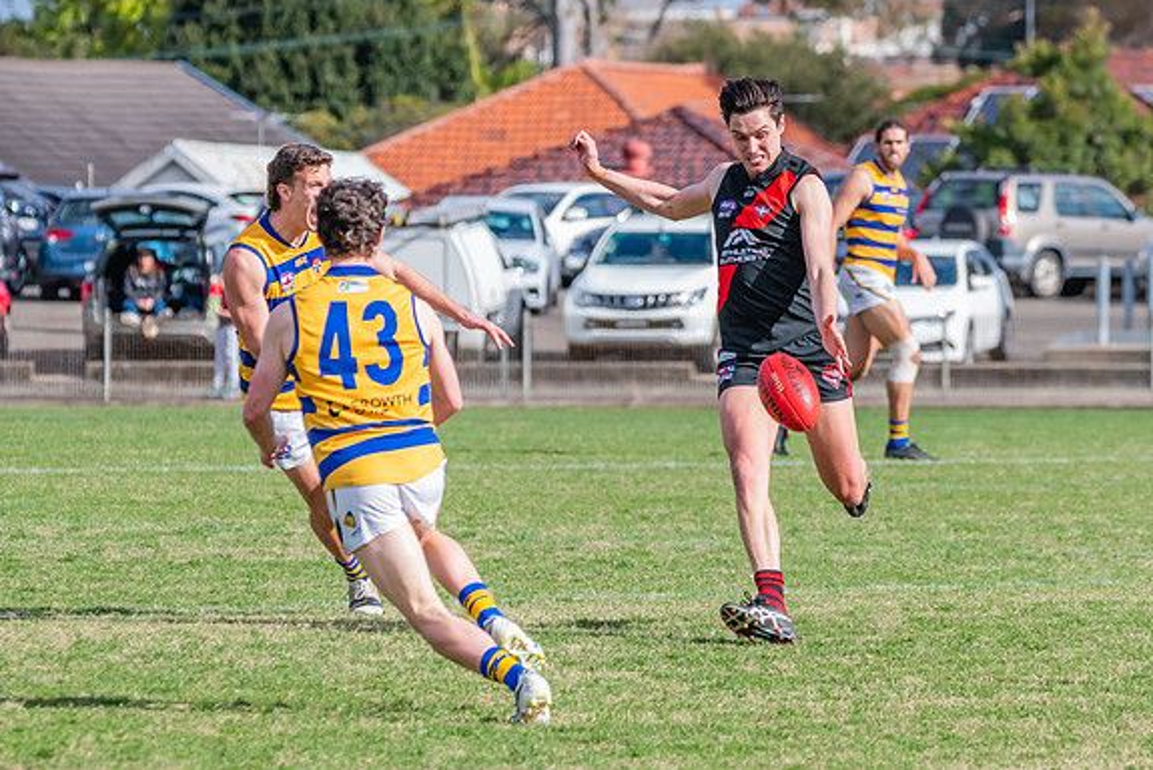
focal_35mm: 403
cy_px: 283
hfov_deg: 5.1
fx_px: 12913
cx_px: 781
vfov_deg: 3.4
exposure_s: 1/1600
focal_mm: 250
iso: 800
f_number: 8
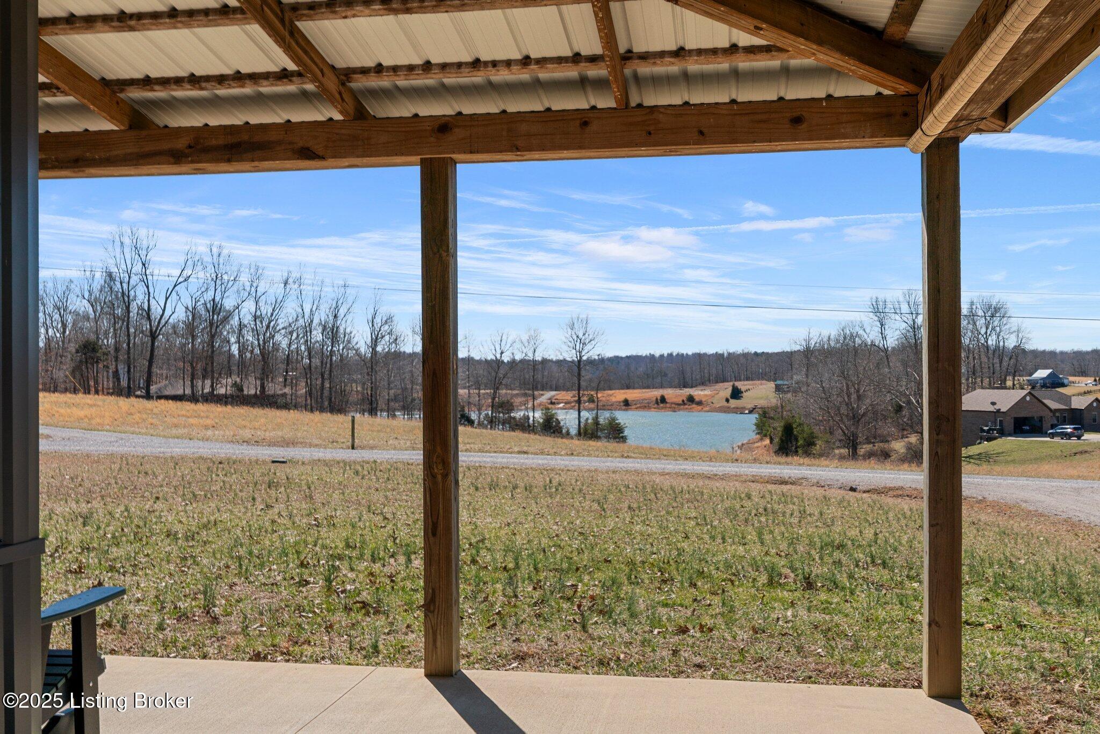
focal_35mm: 36
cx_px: 550
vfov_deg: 36.9
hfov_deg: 53.1
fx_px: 1100
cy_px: 367
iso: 100
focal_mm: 24
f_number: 7.1
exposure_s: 1/250
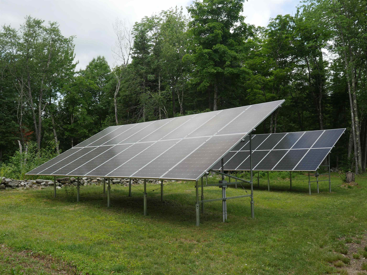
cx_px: 184
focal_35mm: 32
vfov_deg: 44.2
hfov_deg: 56.8
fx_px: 339
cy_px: 138
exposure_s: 1/320
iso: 200
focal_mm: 16
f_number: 5
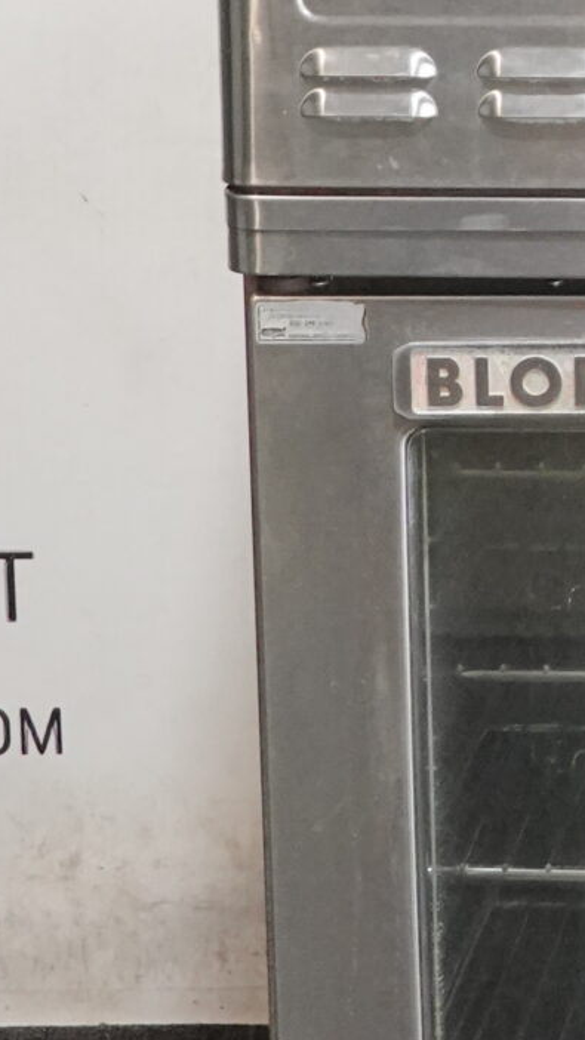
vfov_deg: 14.2
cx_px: 1175
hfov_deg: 7.8
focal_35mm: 149
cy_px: 0
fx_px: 4108
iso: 1000
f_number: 3.5
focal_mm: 14.4
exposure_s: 1/40
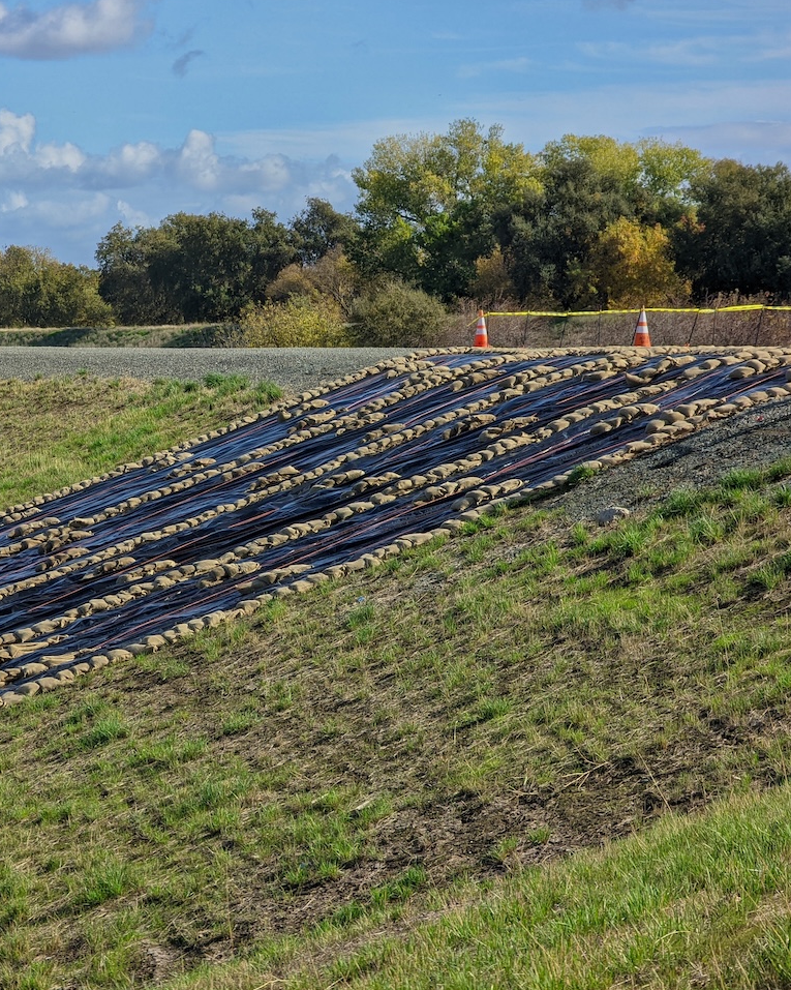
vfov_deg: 14.2
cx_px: 217
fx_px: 3982
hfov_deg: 11.3
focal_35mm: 136
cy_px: 493
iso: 33
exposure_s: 1/338
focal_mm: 19
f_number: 3.5
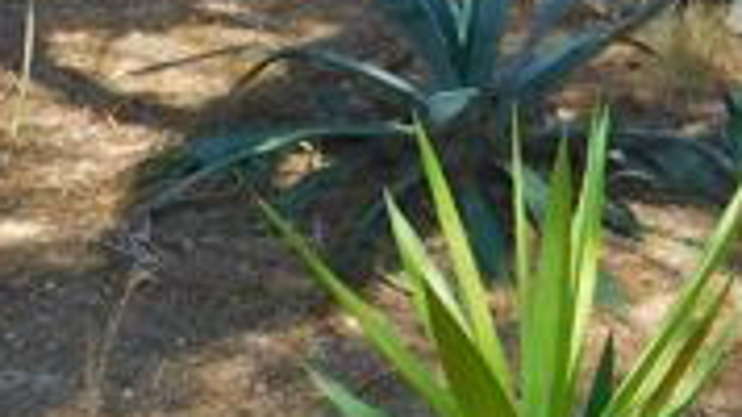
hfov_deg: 19.1
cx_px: 1098
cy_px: -430
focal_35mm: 99
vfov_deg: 11.1
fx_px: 1947
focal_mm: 4
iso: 125
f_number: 3
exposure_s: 1/400
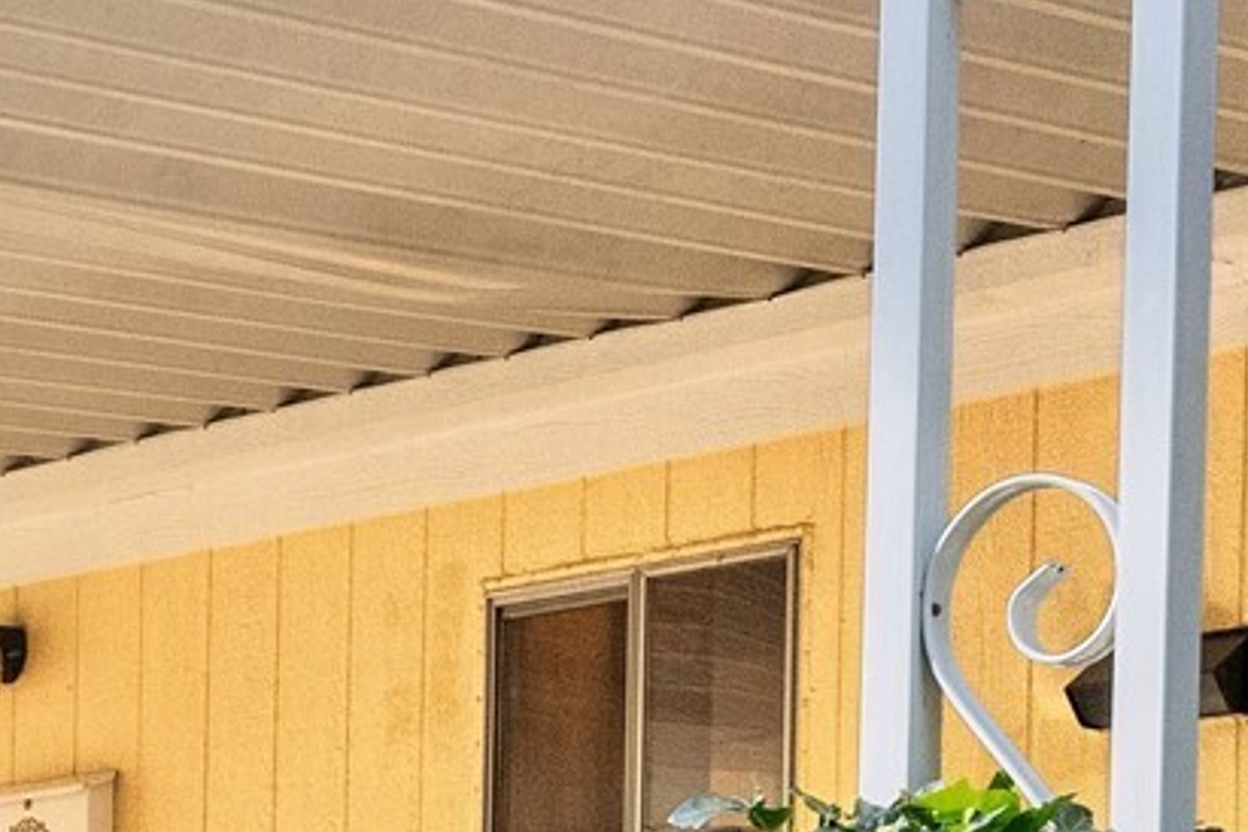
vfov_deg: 10.5
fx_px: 4298
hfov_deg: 16.0
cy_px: 1395
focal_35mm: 124
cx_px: -129
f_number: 8
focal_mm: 20
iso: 1250
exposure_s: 1/250
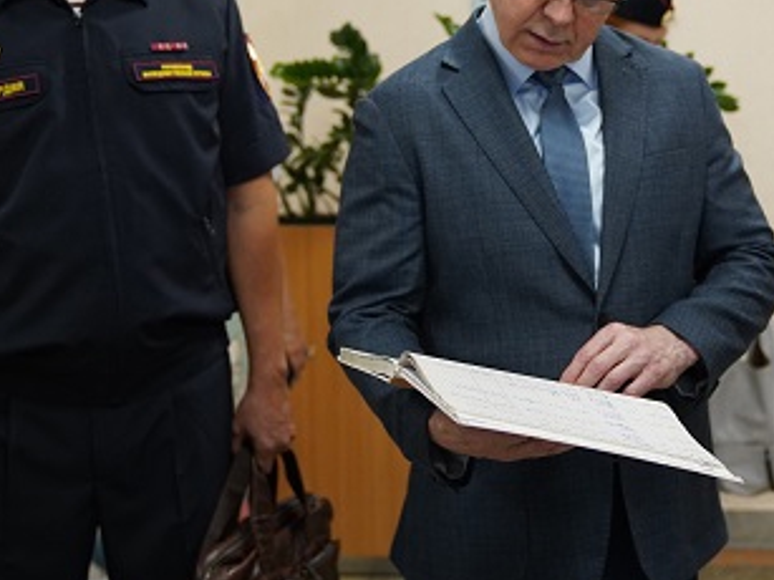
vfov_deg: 23.4
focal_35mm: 62
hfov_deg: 30.9
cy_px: 151
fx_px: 1386
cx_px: 540
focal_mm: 33
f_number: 2.8
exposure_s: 1/500
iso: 2000
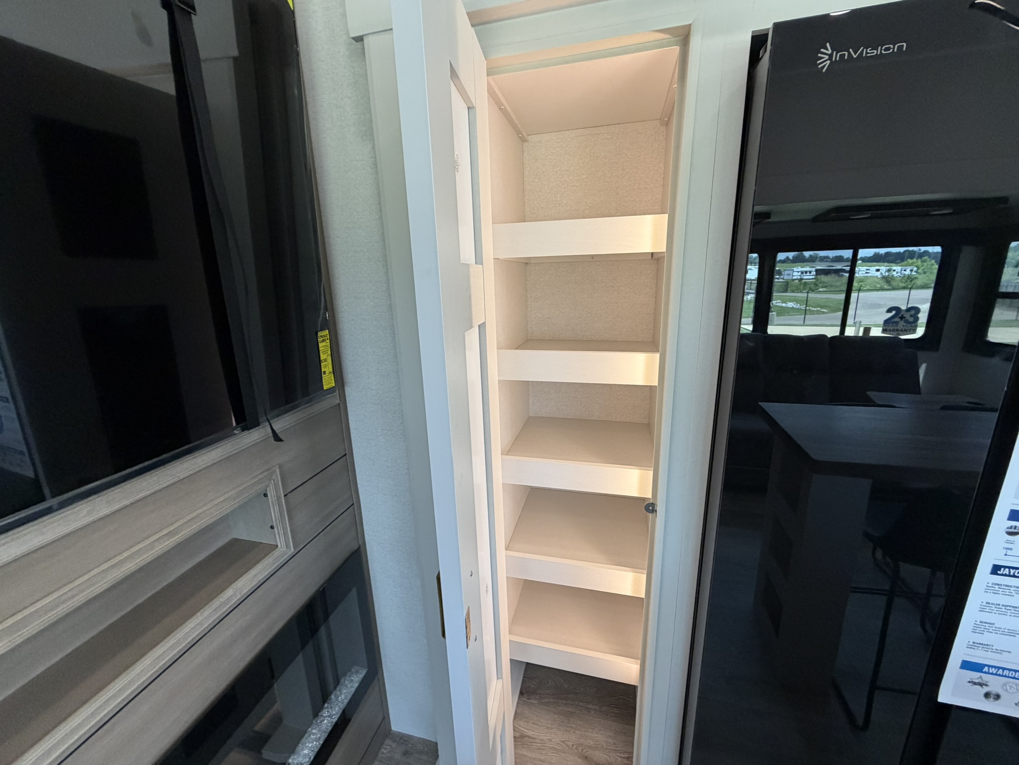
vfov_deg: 85.7
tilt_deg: -14.9
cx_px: 510
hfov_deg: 102.1
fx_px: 412
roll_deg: +1.5
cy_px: 382
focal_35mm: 14
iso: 320
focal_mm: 2.22
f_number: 2.2
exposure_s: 1/115
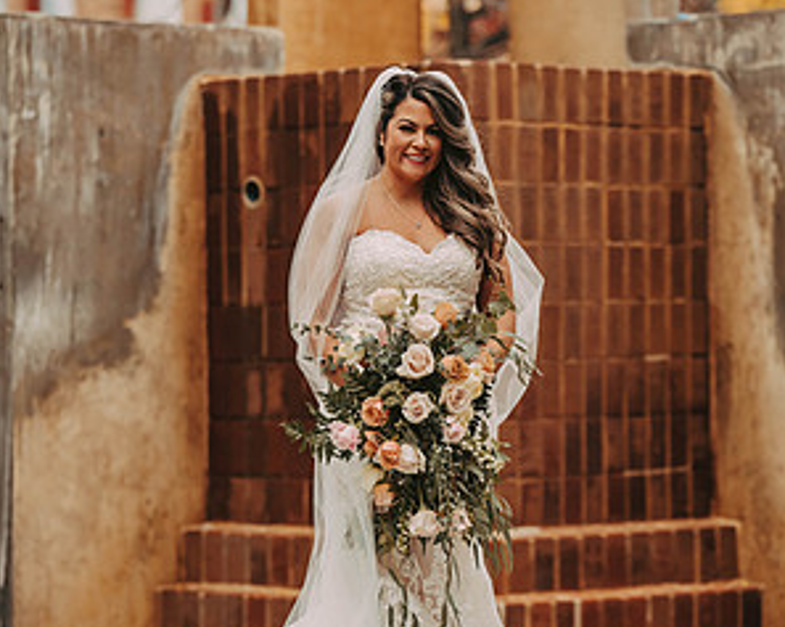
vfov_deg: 8.7
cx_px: 394
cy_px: 331
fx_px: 4131
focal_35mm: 178
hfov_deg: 10.9
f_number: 3.2
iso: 800
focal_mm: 125
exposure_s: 1/800
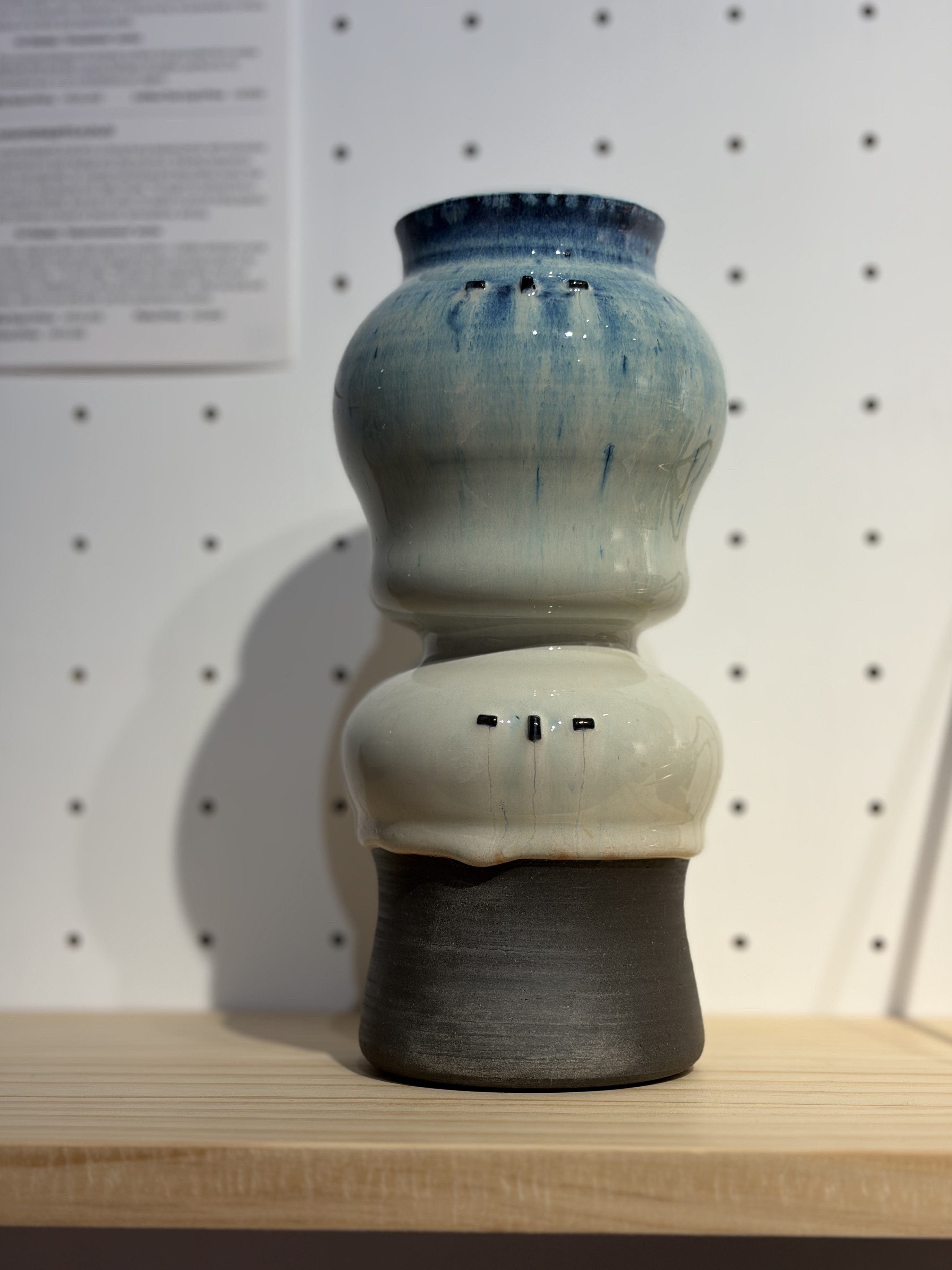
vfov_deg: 36.2
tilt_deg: +4.7
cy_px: 625
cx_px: 475
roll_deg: +0.4
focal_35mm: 53
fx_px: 1943
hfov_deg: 27.5
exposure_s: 1/100
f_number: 1.6
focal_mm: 5.96
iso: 32
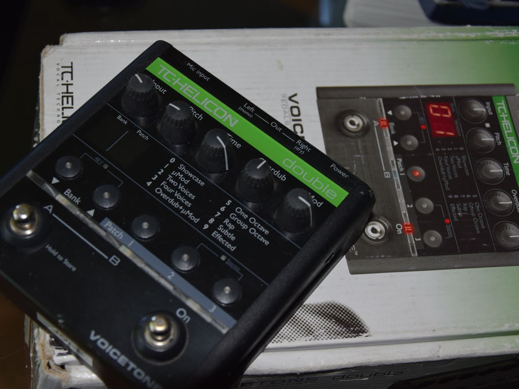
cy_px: 194
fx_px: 930
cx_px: 249
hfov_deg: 31.2
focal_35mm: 62
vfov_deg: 23.7
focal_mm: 38
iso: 450
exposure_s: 1/60
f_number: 4.5
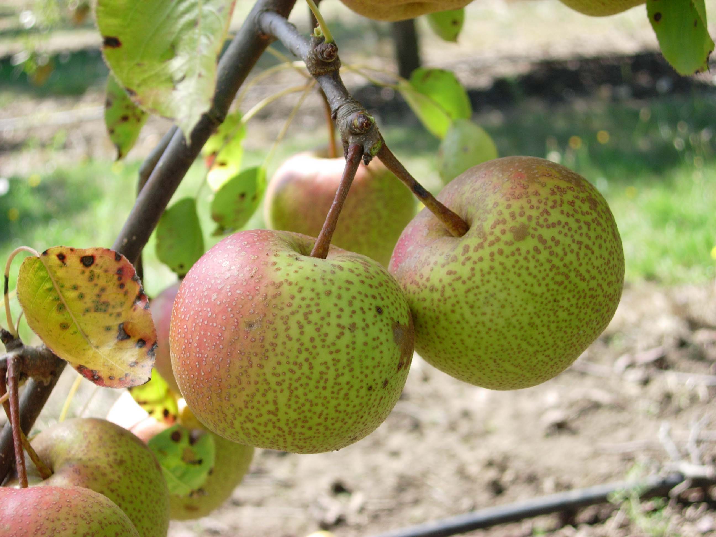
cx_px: 358
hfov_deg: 31.7
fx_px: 1262
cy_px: 268
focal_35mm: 61
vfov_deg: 24.0
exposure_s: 1/209
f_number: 3.5
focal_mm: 12.7
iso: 64
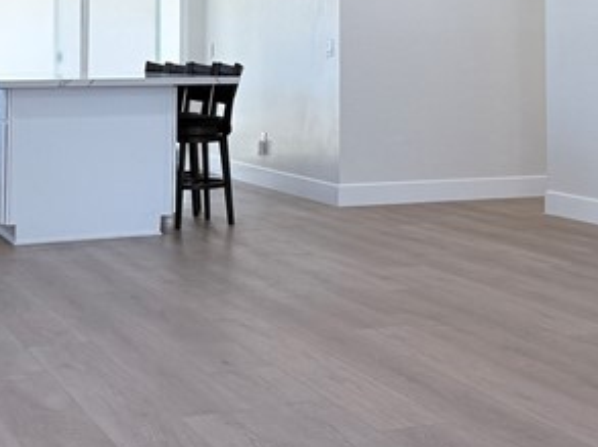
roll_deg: -0.2
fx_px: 1449
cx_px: 474
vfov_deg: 17.0
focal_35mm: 84
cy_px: -33
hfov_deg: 23.0
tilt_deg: +2.7
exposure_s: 1/237
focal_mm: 6.76
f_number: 1.78
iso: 100
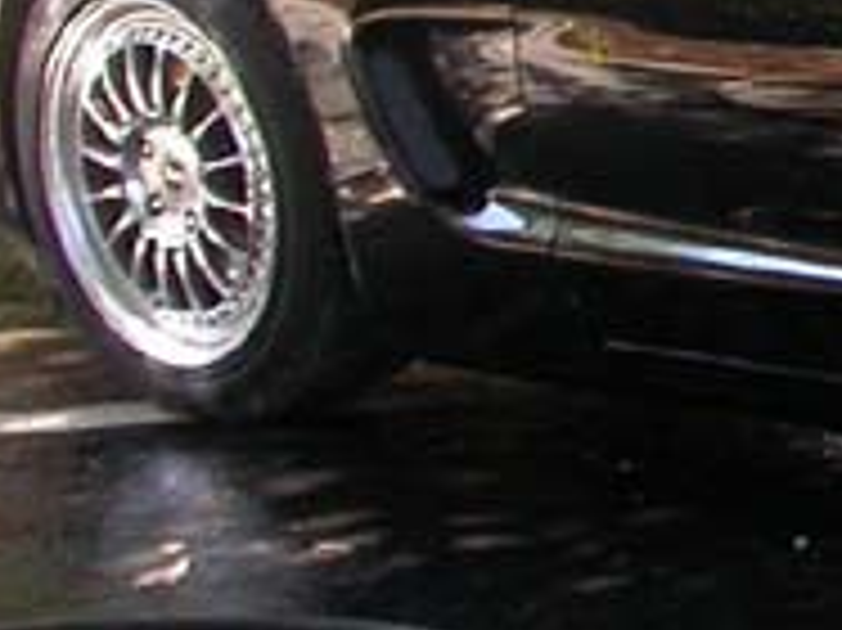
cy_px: -225
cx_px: 1833
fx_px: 5056
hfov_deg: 8.8
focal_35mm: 208
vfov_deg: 7.1
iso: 100
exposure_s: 1/75.3
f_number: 3.7
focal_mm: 7.85
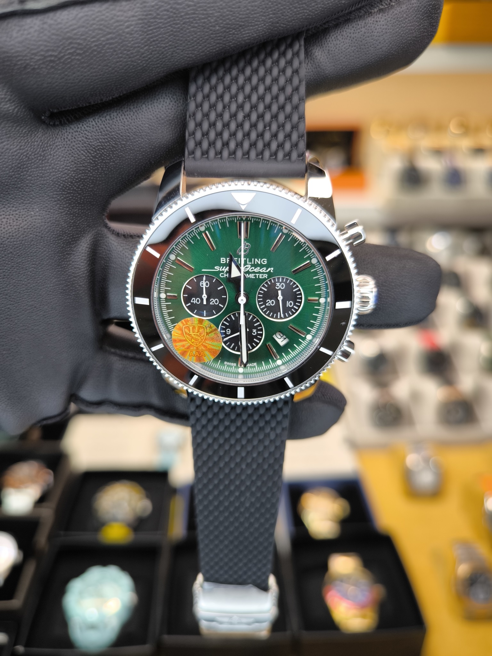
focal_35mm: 24
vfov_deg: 71.6
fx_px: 455
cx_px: 246
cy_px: 328
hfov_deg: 56.8
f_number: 1.9
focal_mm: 6.92
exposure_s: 1/83.4
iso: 64
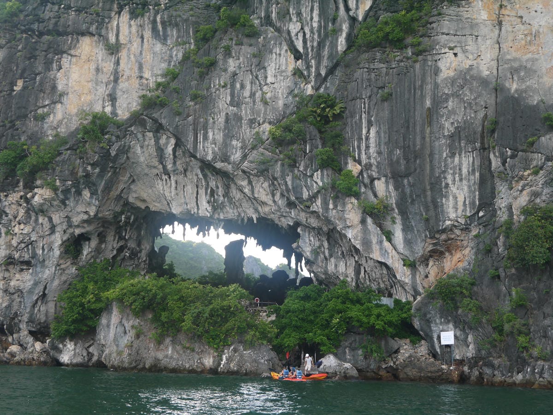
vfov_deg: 32.9
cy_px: 208
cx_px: 276
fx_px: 703
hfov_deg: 42.9
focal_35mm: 44
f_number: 5
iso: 160
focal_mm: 22
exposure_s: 1/125
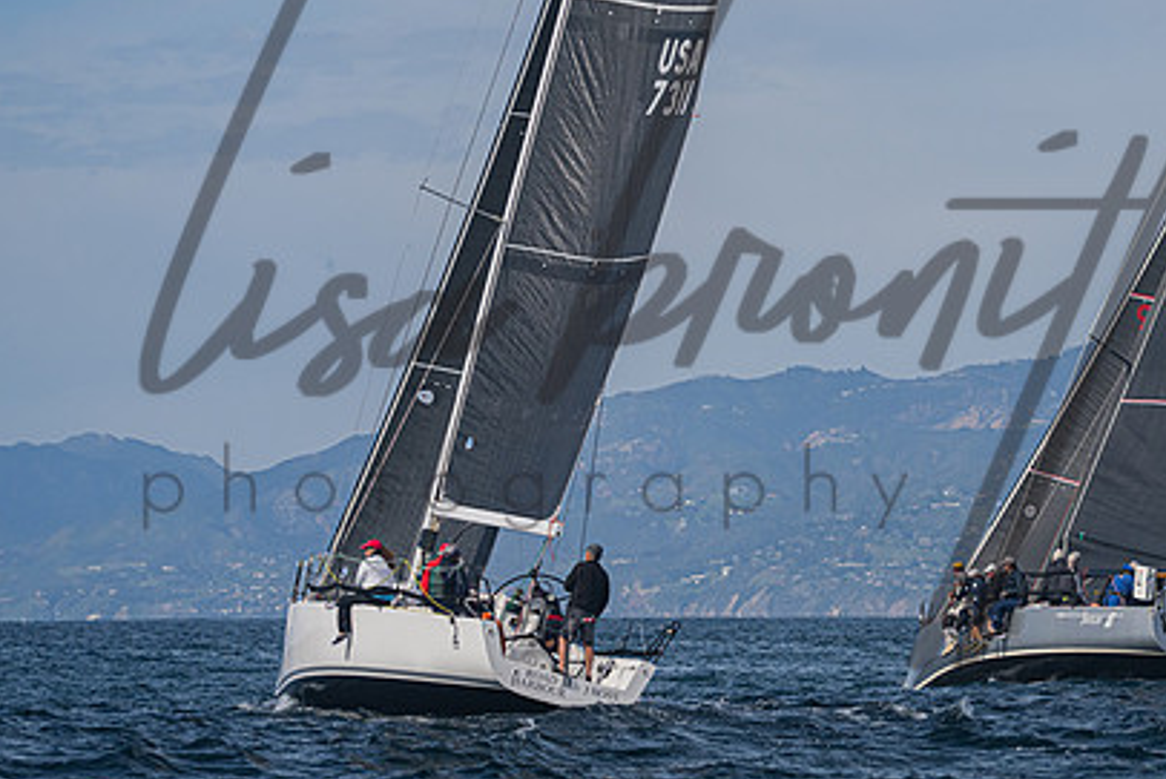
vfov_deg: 6.1
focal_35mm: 225
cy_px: 241
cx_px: 997
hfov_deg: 9.1
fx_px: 7290
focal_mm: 125
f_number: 6.3
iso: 320
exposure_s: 1/4000
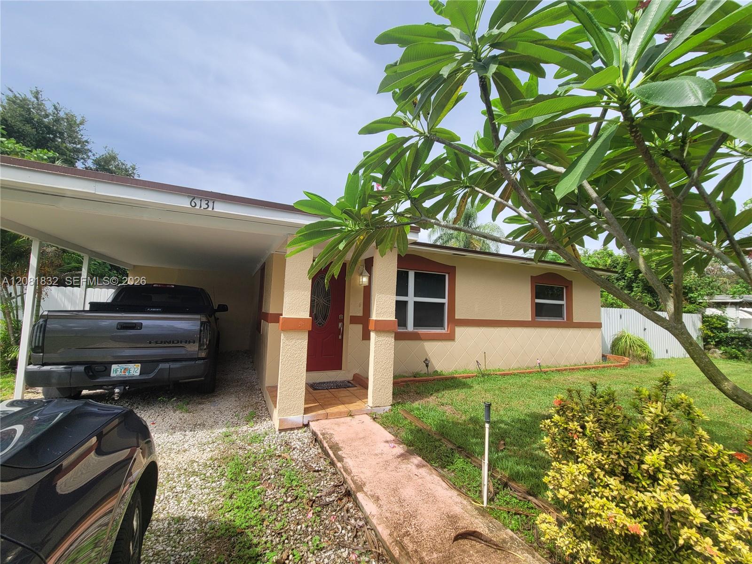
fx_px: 282
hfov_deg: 106.2
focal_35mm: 13
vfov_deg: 89.9
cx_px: 376
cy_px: 282
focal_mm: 2.2
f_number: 2.2
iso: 50
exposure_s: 1/1084
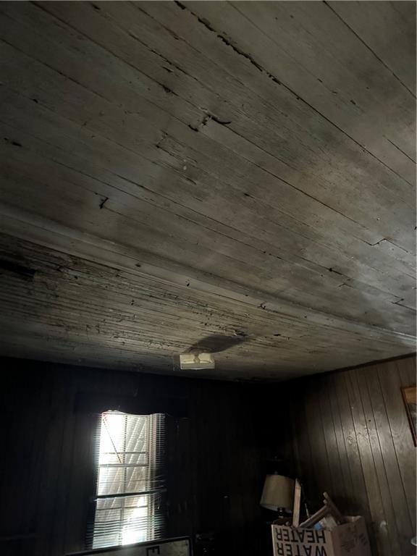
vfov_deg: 71.6
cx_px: 208
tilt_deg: +24.1
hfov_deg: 56.8
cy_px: 278
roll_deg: +1.8
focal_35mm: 24
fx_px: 385
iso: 1600
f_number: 1.78
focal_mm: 6.86
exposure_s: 1/30
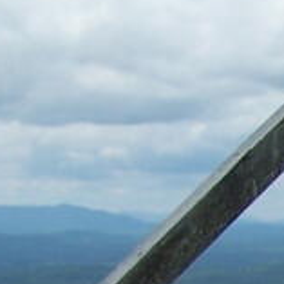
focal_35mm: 219
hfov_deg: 7.3
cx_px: 760
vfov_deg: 7.9
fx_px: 2033
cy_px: 407
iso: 80
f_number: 4
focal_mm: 6.3
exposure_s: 1/800
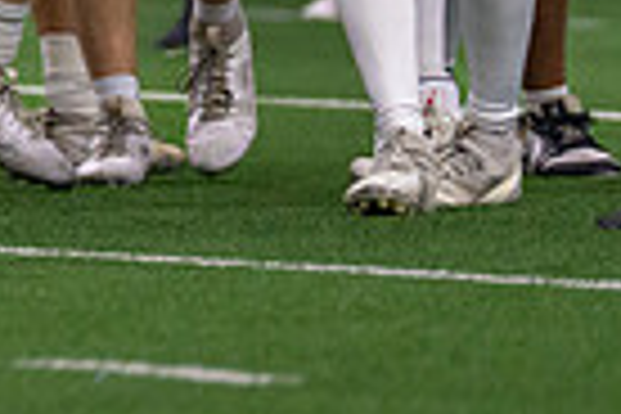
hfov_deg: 1.7
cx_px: -1094
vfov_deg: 1.2
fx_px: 20578
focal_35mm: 1193
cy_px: -659
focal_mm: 200
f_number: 2.8
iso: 2000
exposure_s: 1/1000
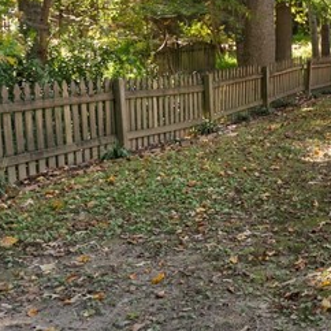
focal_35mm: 61
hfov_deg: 23.7
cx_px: 463
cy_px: 38
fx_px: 660
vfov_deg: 27.2
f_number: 4
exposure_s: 1/8
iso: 100
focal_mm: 16
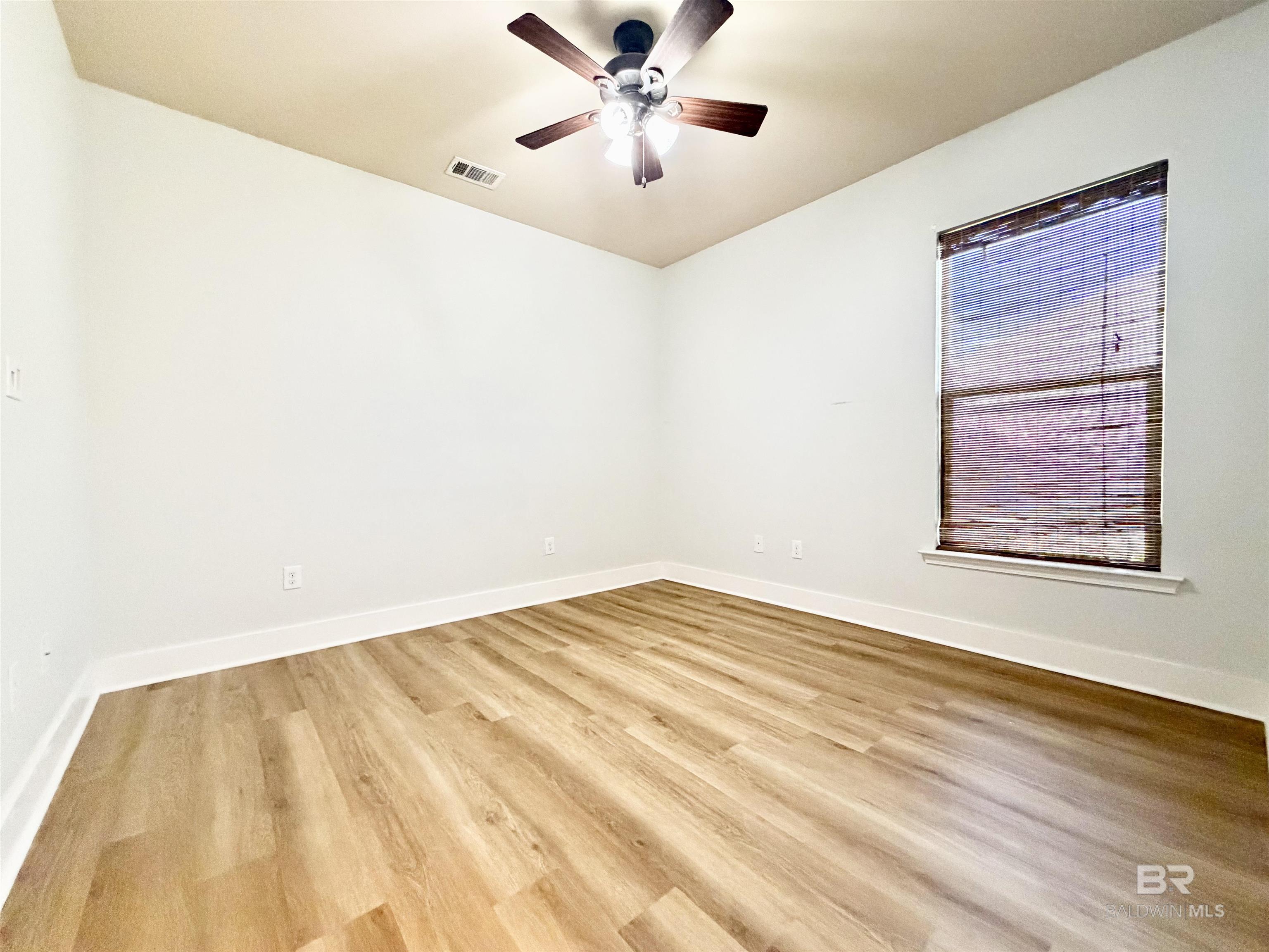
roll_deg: +0.7
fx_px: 513
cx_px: 634
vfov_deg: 85.7
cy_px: 476
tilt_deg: -1.2
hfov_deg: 102.1
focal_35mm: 14
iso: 640
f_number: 2.2
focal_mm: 2.22
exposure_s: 1/60
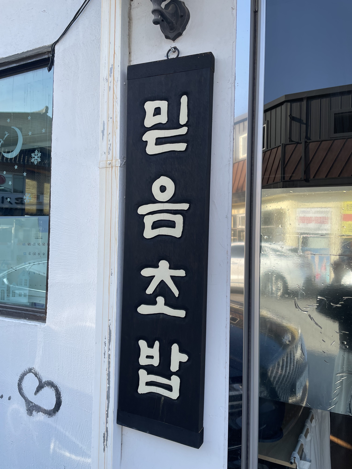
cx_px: 176
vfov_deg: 67.3
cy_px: 234
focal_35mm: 26
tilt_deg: +2.2
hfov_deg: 53.1
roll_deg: -1.0
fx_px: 353
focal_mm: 4.2
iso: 32
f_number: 1.6
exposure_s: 1/818
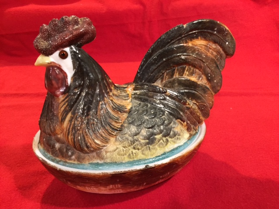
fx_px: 234
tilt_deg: -28.2
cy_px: 104
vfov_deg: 48.2
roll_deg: +0.8
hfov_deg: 61.7
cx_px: 140
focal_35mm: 29
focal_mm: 4.15
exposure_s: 1/15
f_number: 2.2
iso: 250
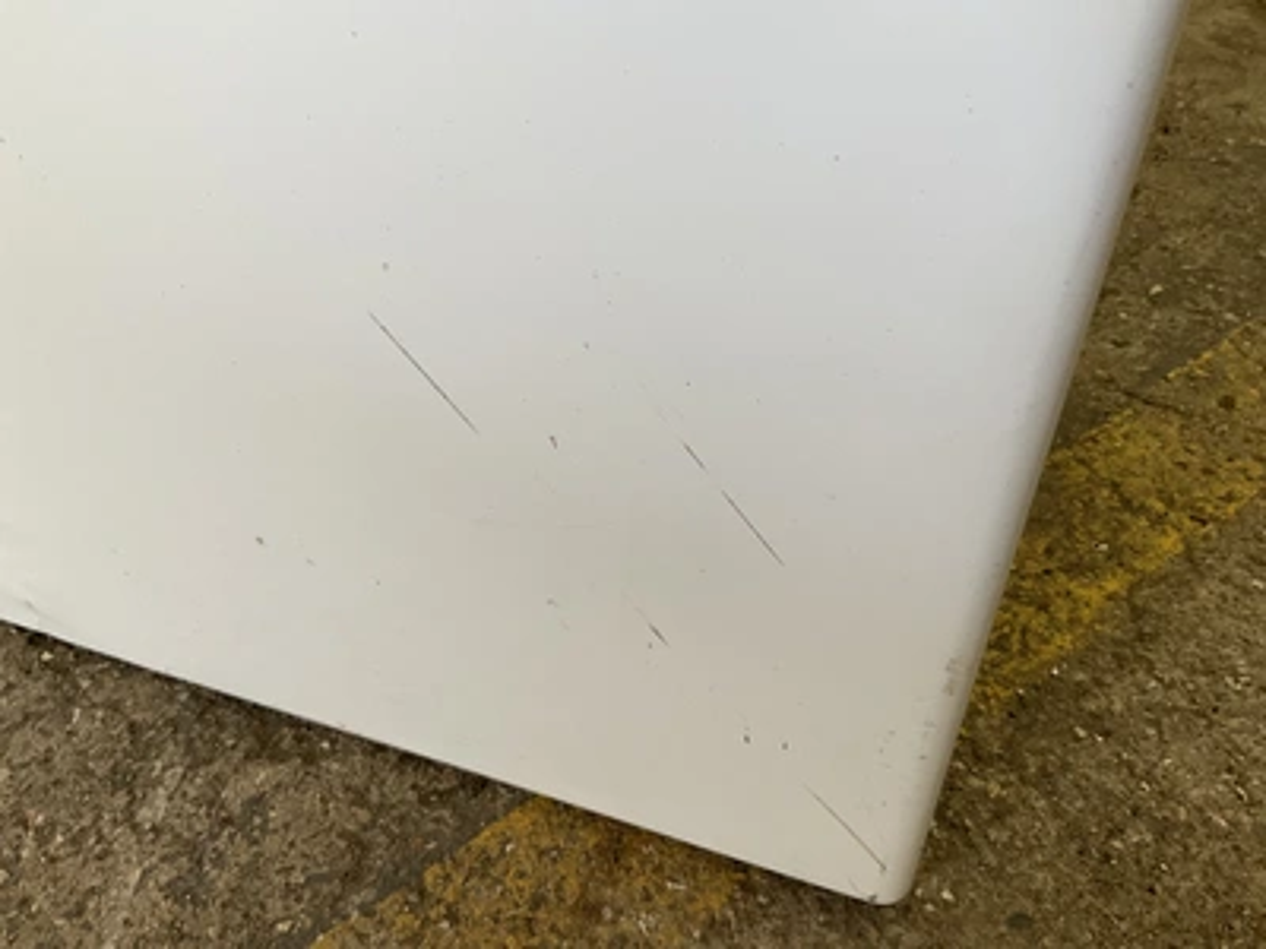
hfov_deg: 61.7
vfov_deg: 48.2
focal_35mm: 29
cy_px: 474
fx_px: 1061
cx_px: 633
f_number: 1.8
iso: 64
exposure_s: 1/120
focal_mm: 3
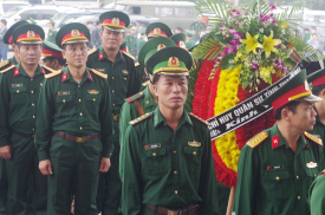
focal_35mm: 104
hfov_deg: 19.6
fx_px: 937
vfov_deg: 13.0
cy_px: 171
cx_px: 230
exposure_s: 1/100
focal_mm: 35
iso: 800
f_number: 4.5
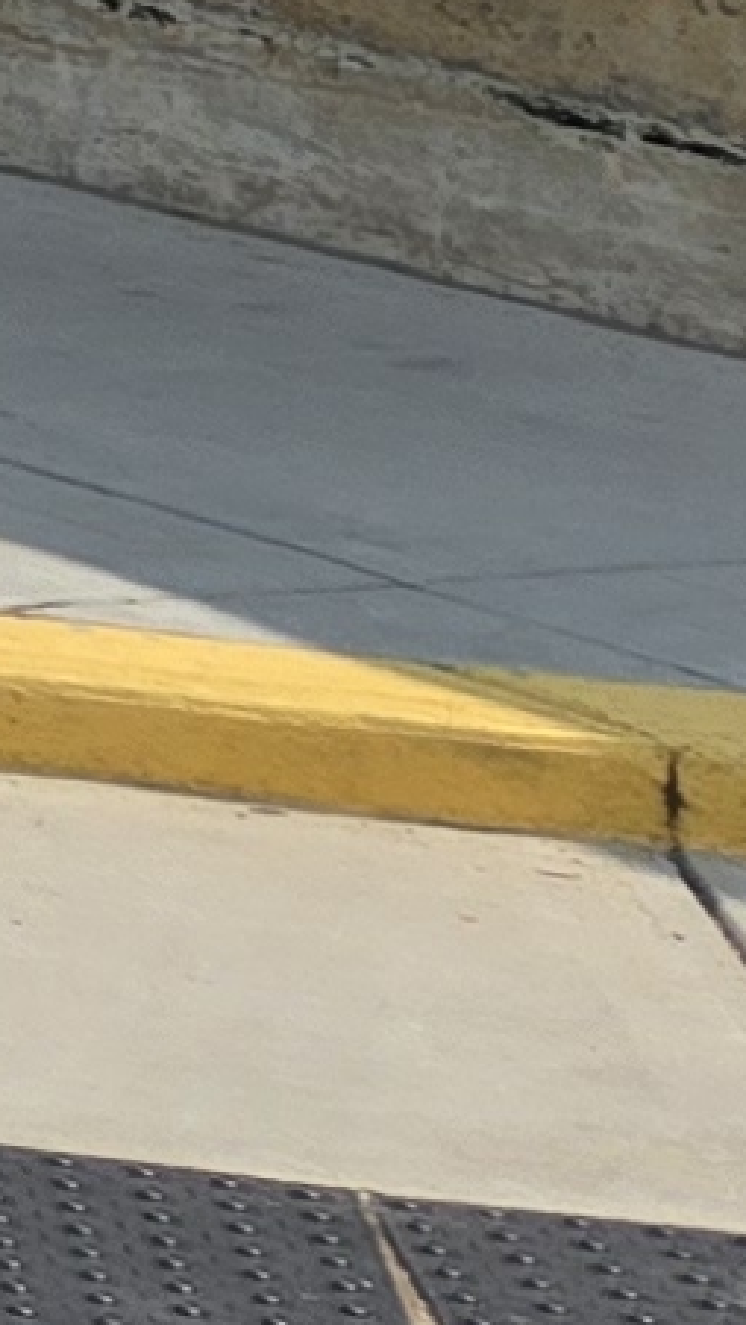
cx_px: -3516
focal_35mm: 222
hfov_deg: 4.4
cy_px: -2215
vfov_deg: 8.6
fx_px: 7800
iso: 32
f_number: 1.8
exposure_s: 1/2921
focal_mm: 5.4
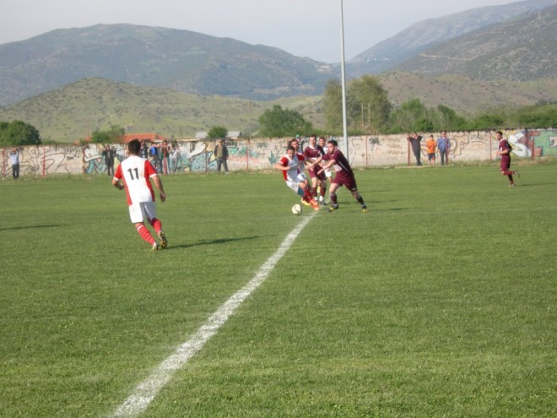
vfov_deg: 13.1
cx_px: 278
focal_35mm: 113
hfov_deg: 17.4
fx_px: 1818
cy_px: 209
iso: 50
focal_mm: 23.4
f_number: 8.2
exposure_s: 1/134
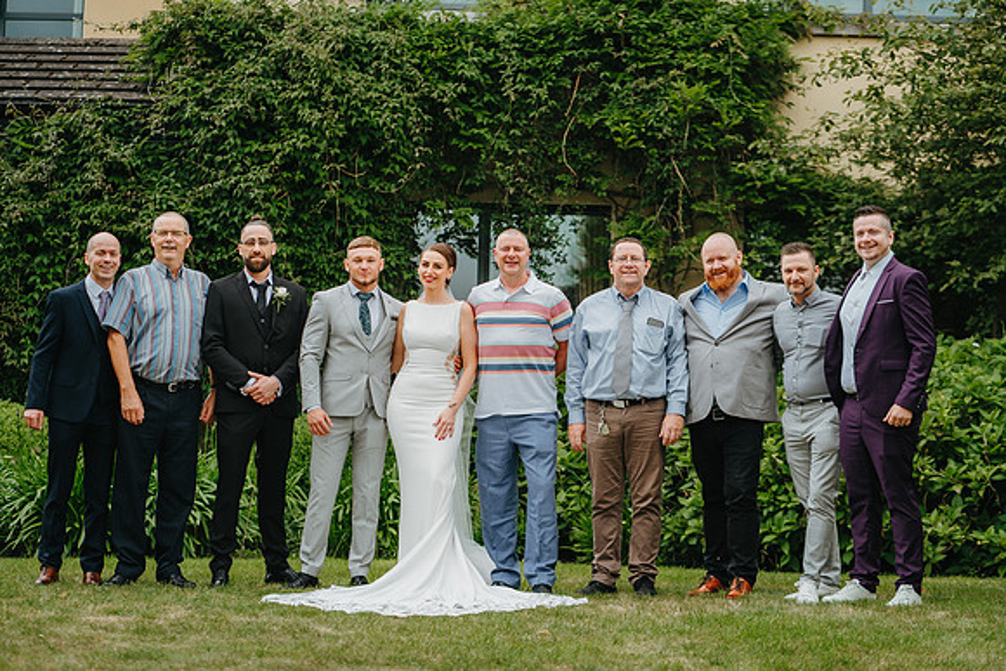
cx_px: 503
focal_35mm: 85
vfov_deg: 16.1
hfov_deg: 23.9
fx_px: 2376
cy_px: 336
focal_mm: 85
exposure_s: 1/640
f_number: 2.8
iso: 200
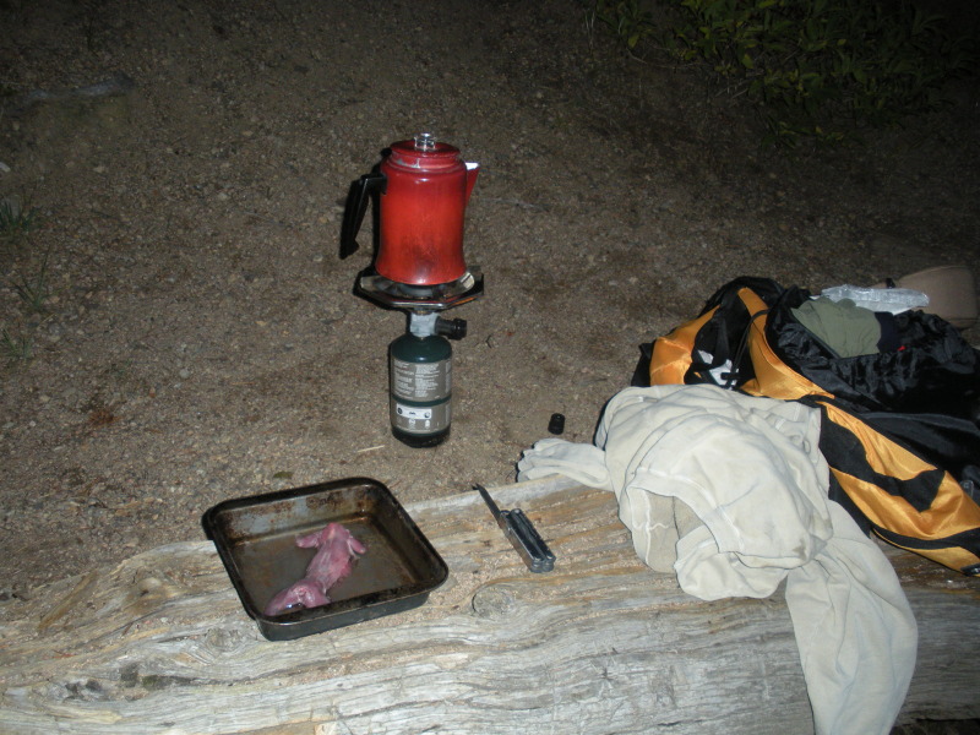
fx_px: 1019
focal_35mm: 36
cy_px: 368
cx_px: 490
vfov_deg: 39.7
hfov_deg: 51.4
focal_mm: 6.3
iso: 183
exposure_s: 1/60
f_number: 3.5
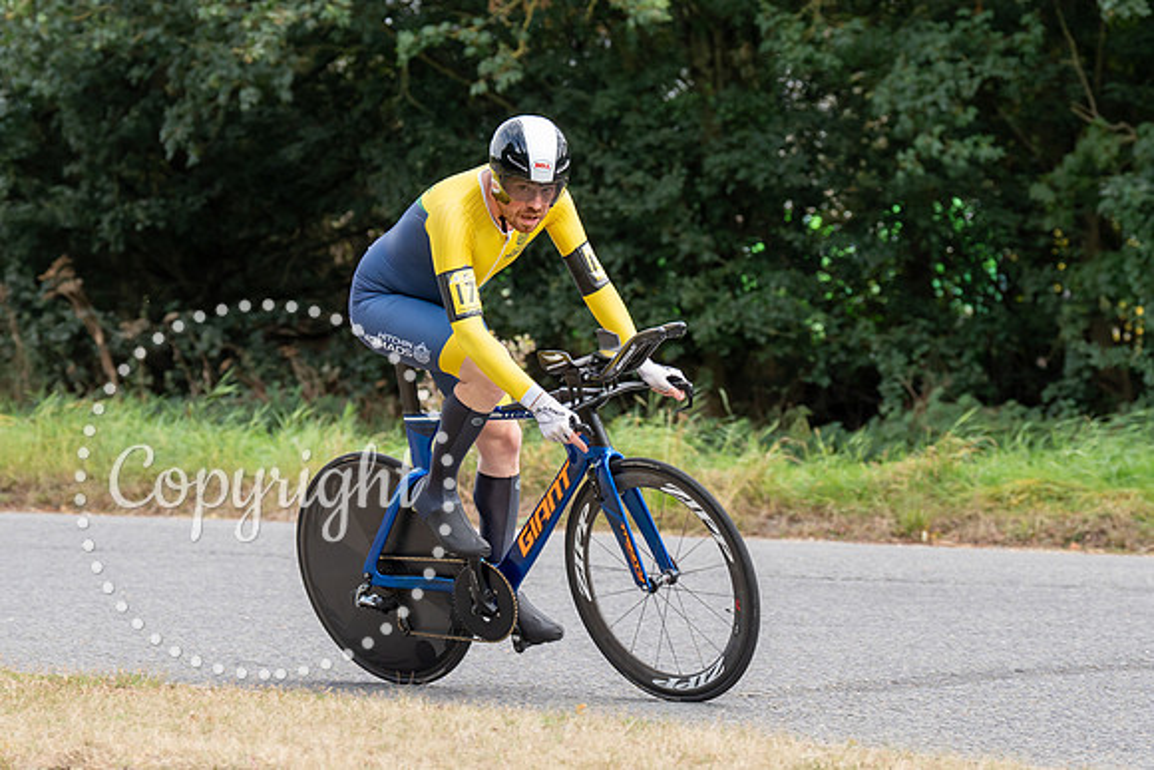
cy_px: 283
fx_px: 4485
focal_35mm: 140
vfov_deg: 9.8
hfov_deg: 14.7
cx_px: 552
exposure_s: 1/1000
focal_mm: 99
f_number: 4
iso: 640
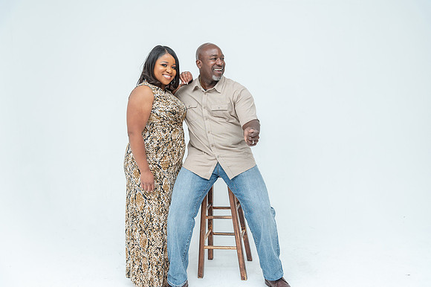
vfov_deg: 41.1
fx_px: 383
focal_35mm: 32
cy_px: 144
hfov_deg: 58.7
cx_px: 216
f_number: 4
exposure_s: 1/200
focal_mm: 32
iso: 320
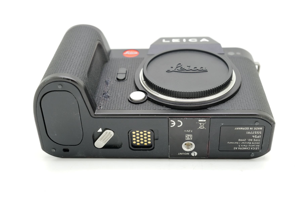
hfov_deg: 41.9
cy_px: 98
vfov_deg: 28.6
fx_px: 402
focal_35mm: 47
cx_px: 149
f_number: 8
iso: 800
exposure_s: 1/60
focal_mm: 43
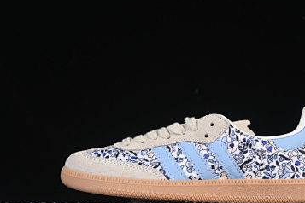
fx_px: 890
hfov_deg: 19.4
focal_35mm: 105
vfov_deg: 13.0
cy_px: 116
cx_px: 199
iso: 160
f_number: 8
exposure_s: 1/80
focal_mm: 50
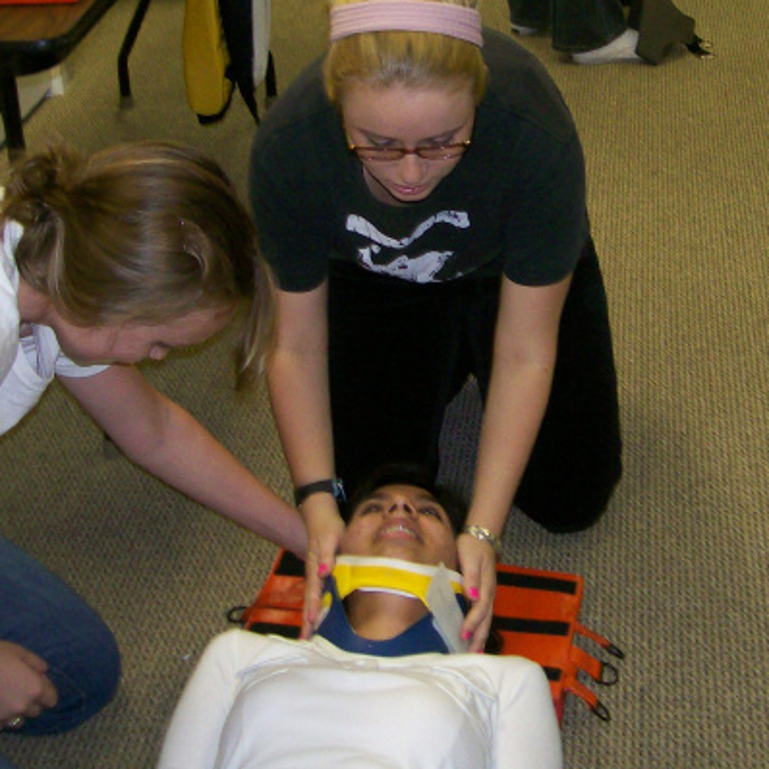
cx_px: 526
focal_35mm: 64
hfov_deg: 26.7
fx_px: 1609
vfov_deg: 26.8
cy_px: 296
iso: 140
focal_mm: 6
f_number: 2.7
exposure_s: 1/64
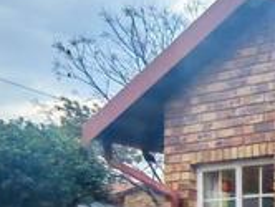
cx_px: 542
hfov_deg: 18.0
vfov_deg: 17.6
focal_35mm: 77
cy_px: 290
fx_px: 613
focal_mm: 1.96
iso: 50
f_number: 2.2
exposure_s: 1/1320
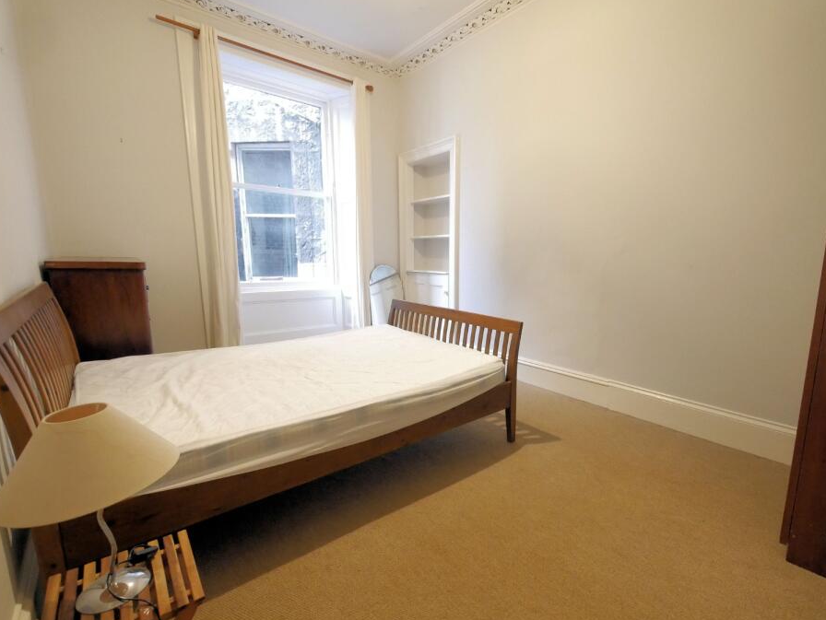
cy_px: 329
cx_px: 459
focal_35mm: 16
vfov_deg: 78.1
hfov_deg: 94.1
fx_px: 382
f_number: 4
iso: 3200
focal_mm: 7
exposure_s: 1/25
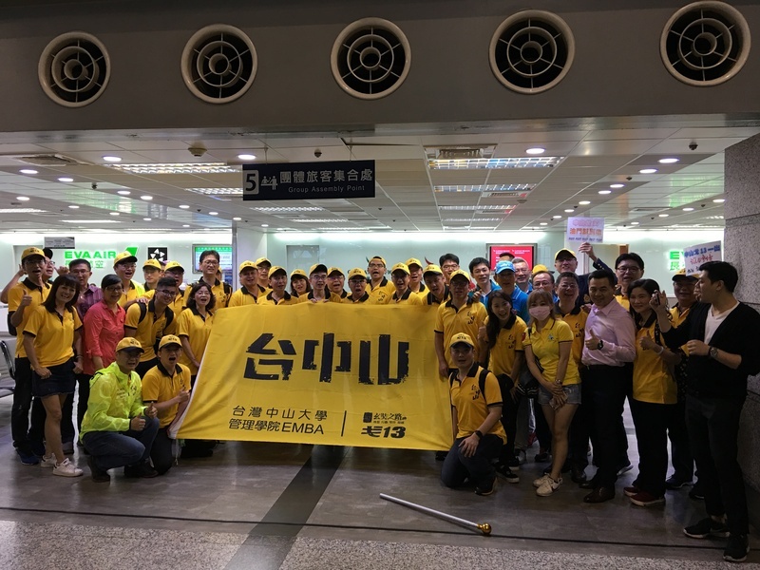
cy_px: 285
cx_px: 380
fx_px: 637
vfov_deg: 48.2
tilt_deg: -0.4
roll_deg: -0.9
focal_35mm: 29
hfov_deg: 61.7
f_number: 2.2
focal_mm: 4.15
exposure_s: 1/15
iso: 32
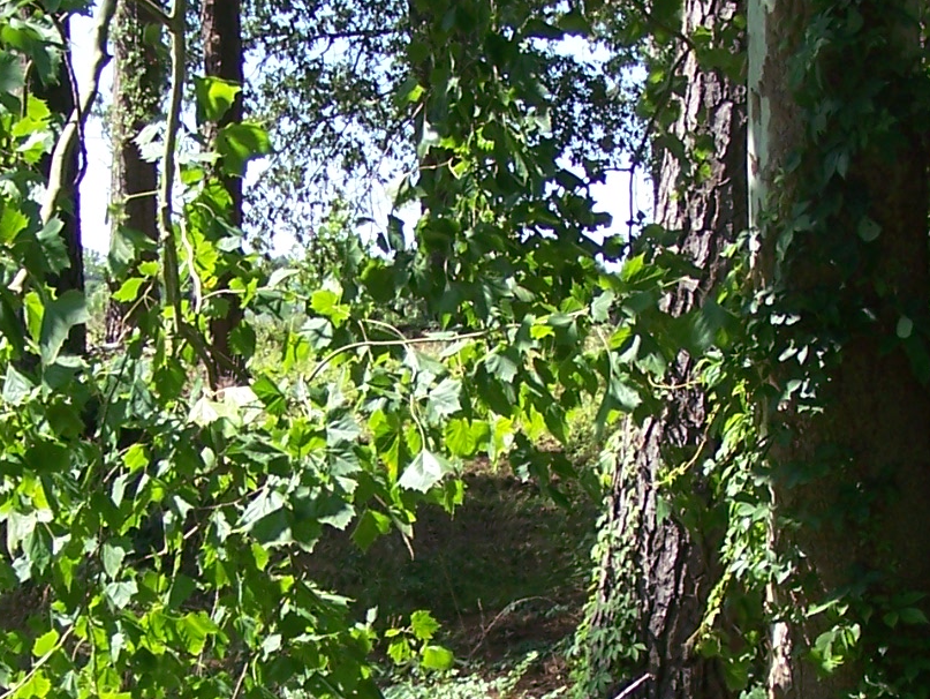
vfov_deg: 12.1
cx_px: 447
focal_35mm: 122
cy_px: 646
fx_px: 3279
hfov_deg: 16.1
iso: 64
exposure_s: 1/320
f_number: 2.8
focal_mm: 6.3
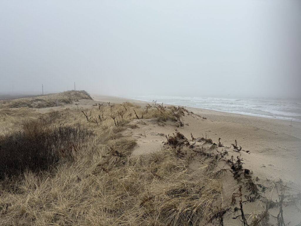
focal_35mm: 24
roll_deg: +0.3
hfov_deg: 71.6
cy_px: 113
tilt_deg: -6.2
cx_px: 150
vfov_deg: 56.8
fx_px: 209
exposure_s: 1/3425
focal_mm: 6.76
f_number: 1.78
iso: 80
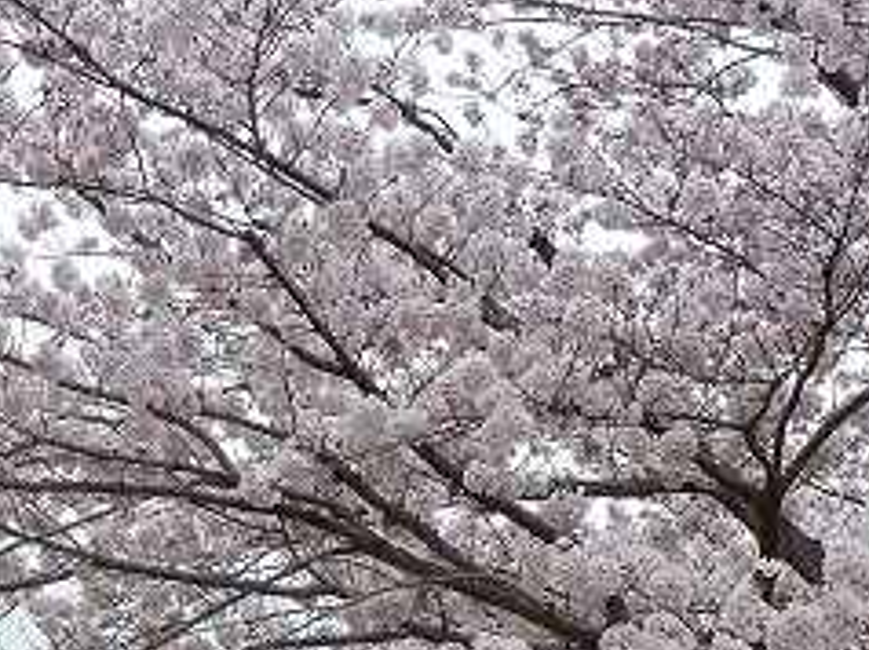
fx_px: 3511
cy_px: 730
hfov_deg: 14.1
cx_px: 281
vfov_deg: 10.4
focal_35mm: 140
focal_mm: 8.5
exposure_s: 1/60
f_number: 3.8
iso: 80
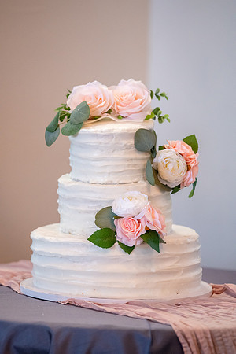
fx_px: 2006
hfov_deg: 6.7
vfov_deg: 10.1
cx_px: 118
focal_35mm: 204
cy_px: 177
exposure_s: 1/320
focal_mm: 170
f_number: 2.8
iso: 3200
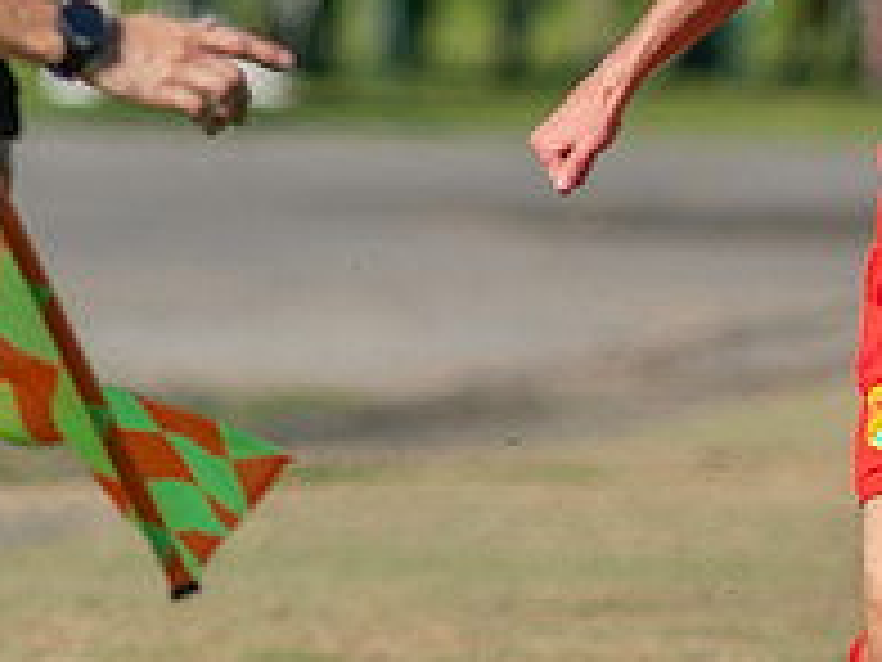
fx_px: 32588
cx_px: 968
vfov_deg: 1.2
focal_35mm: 1279
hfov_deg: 1.6
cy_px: 133
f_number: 3.5
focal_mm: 300
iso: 160
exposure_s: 1/2000
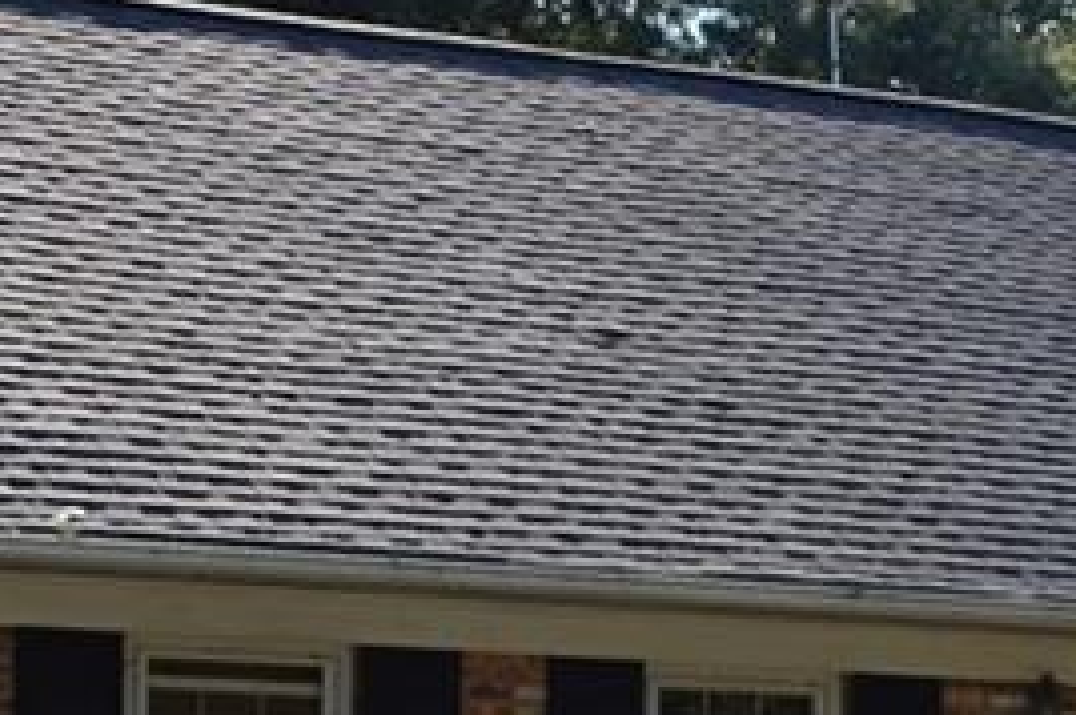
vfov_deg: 10.2
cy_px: 900
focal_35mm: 132
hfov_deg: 15.4
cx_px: 952
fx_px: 3938
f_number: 7.1
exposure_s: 1/200
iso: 100
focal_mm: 23
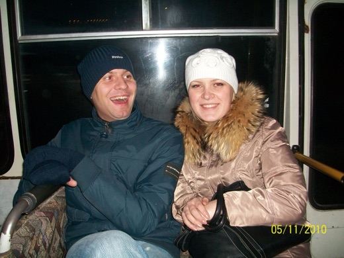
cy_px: 129
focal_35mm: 34
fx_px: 338
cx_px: 172
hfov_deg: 54.0
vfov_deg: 41.8
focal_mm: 5.7
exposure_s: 1/60
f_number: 2.8
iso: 120
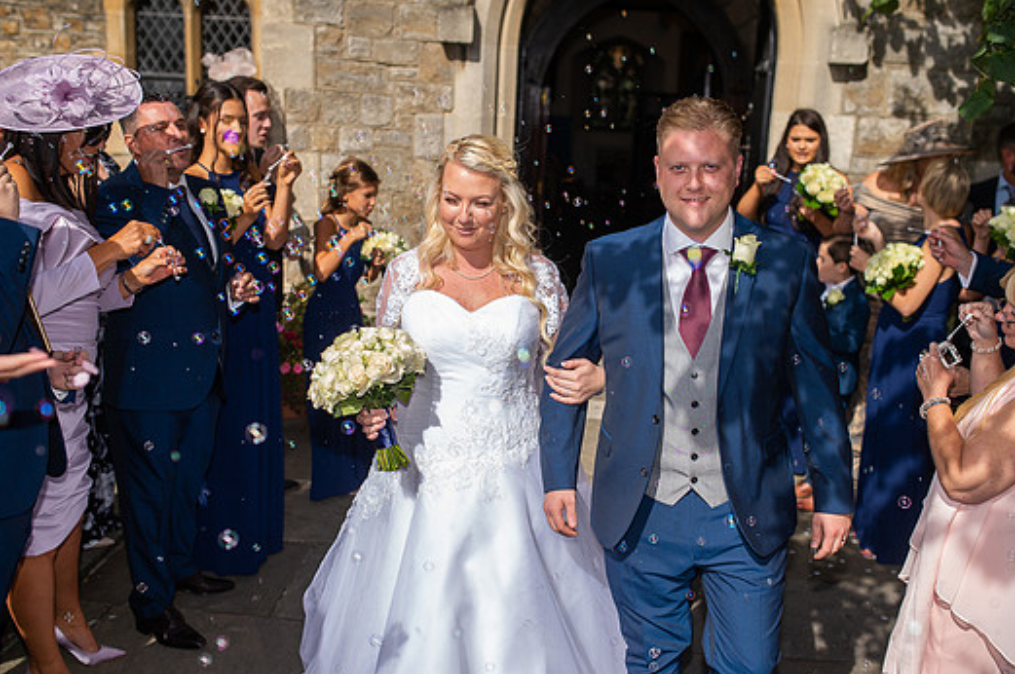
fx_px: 1098
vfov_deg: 34.1
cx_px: 540
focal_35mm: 39
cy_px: 355
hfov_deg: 49.6
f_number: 2.8
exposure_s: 1/3200
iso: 125
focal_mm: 35
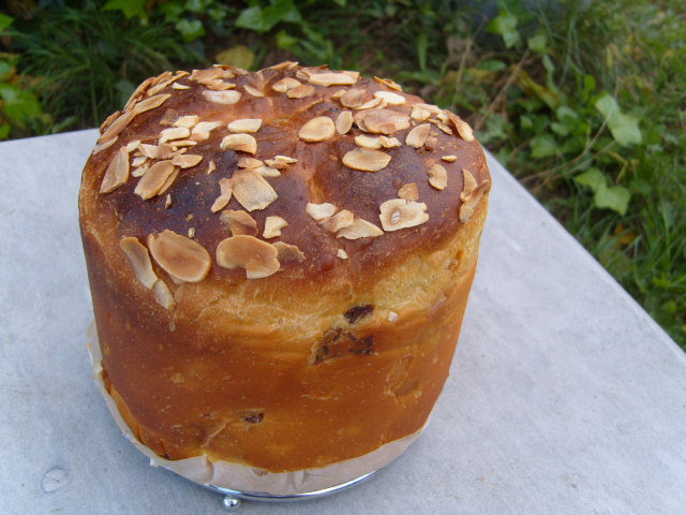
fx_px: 694
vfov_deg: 40.7
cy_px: 258
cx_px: 343
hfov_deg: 52.6
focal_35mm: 35
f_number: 2.8
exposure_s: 1/60
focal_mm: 7.4
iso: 80
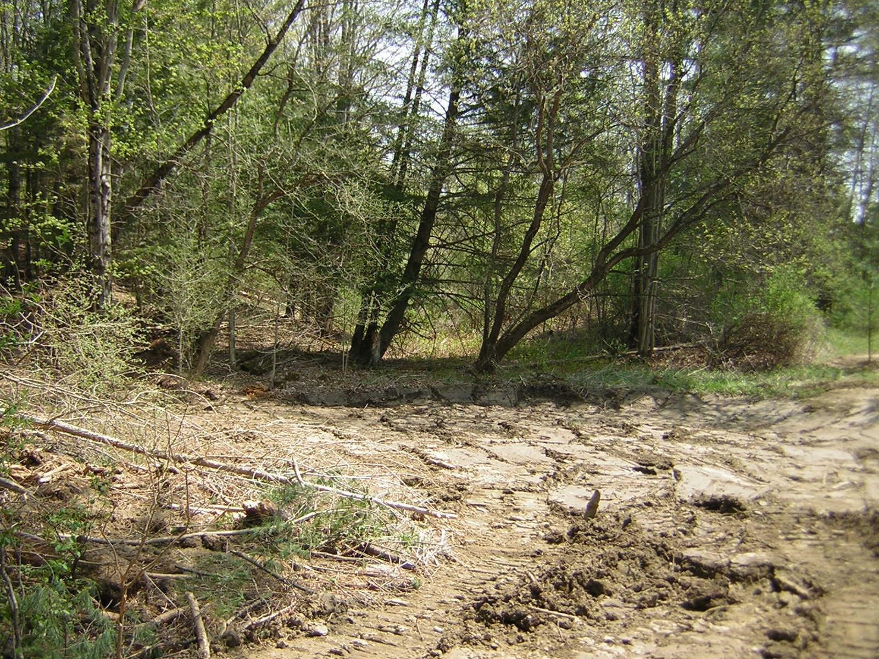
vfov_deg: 39.7
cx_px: 440
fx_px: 914
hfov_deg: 51.4
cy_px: 330
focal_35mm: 36
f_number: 2.6
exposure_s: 1/326
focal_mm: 4.7
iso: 50
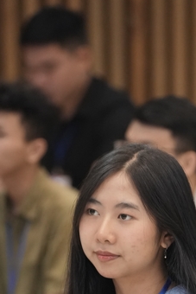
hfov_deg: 3.2
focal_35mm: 430
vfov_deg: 4.8
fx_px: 3508
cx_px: 141
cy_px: 358
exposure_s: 1/250
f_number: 2.8
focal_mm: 150
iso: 4000
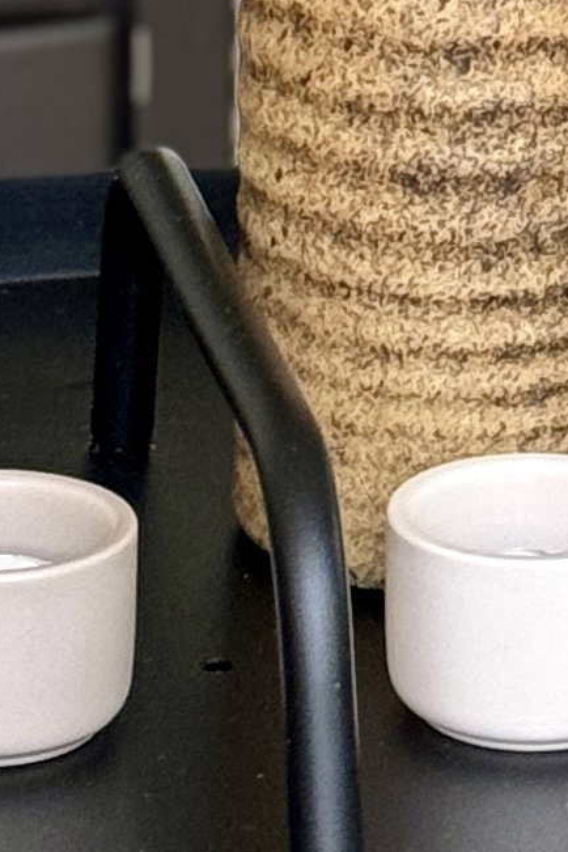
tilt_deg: -6.9
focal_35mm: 309
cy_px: -1328
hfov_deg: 4.4
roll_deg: -1.1
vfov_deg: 6.3
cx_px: 493
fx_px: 7312
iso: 100
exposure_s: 1/66
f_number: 1.78
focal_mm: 6.76
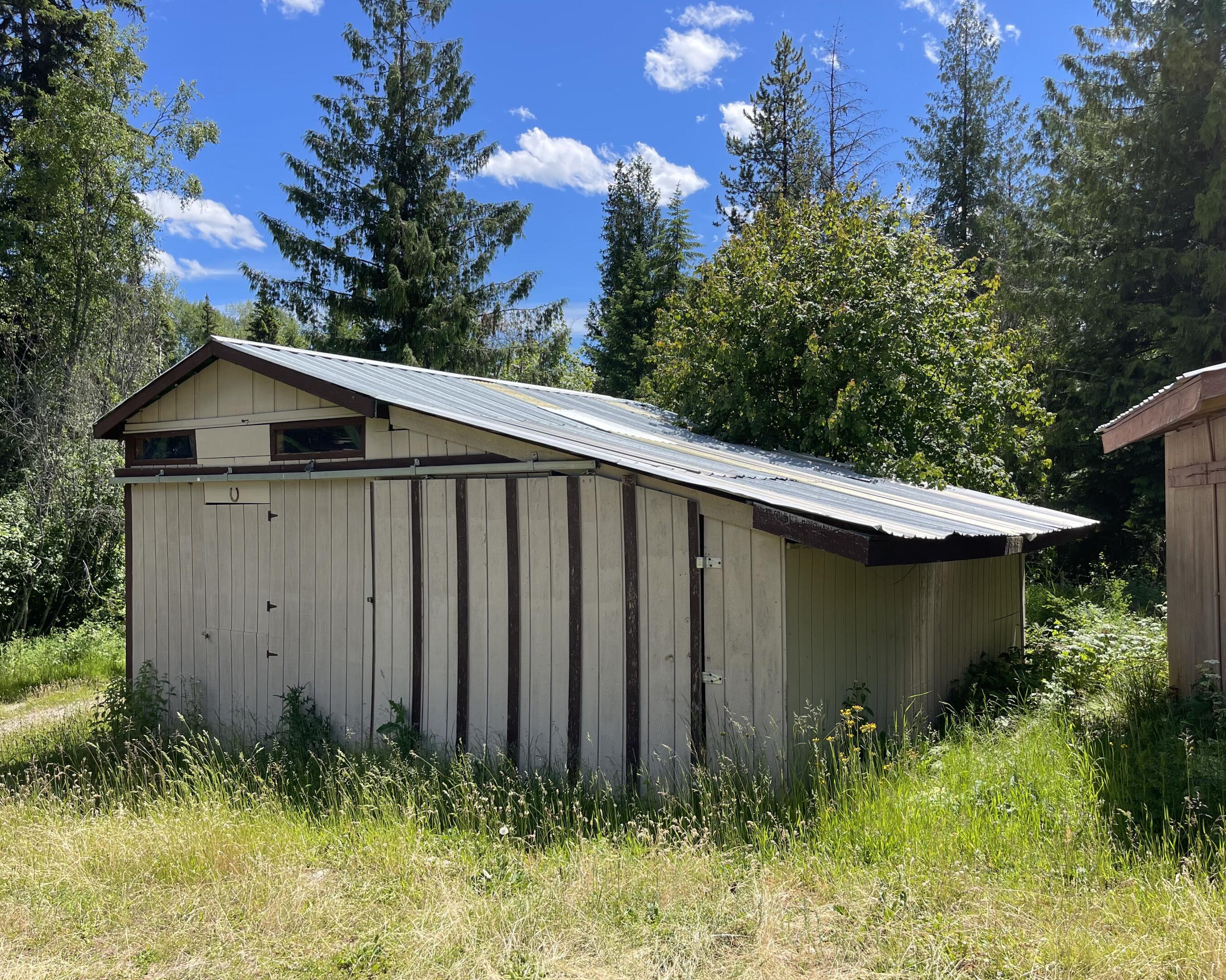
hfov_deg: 64.1
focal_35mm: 27
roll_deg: -0.2
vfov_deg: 53.2
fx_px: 980
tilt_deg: -1.1
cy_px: 504
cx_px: 603
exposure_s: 1/1912
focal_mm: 5.1
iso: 32
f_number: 1.6
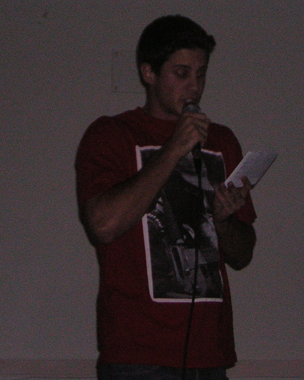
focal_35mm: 141
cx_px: 186
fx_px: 1587
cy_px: 190
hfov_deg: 10.9
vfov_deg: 13.7
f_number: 4.7
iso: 200
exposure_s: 1/60.1
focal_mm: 14.1
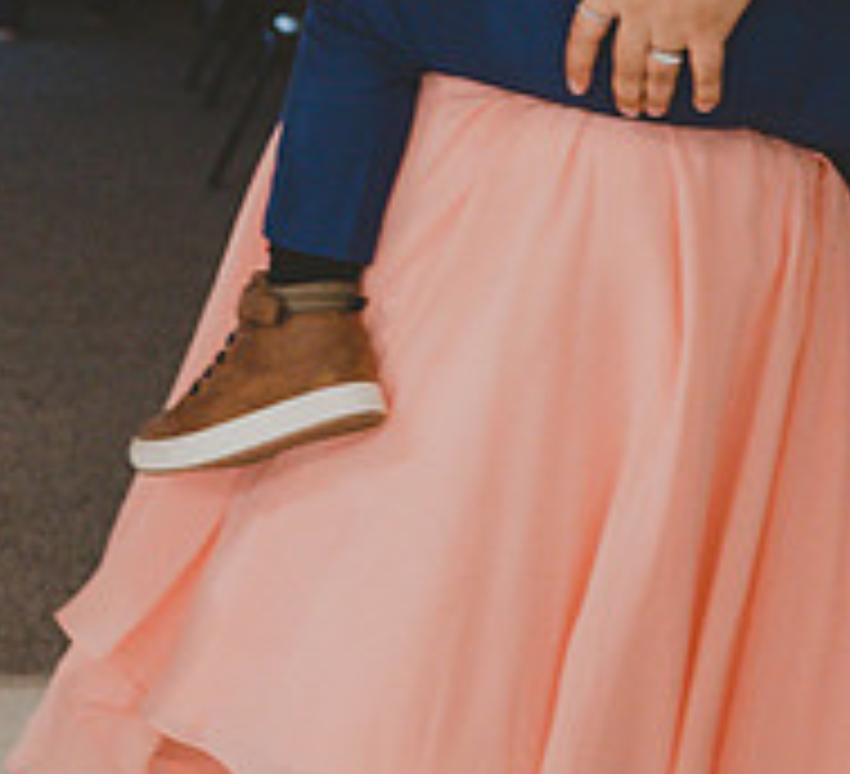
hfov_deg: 13.9
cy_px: -304
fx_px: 3453
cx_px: 41
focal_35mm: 130
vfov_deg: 12.3
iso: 3200
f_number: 2.8
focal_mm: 34
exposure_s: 1/100
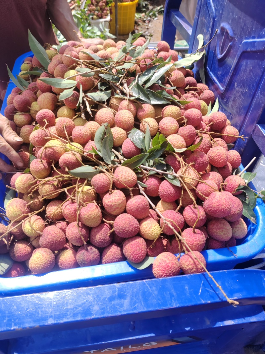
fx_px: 276
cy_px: 177
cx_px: 132
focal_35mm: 27
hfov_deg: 51.3
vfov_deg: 65.3
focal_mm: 6.14
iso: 100
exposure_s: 1/330
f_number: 1.8
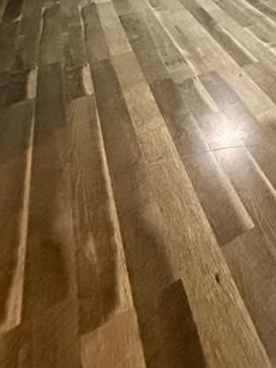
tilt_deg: -9.7
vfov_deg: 39.8
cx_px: 310
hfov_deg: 34.6
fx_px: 372
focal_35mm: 35
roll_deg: -1.1
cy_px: -61
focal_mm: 2.22
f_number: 2.2
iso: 800
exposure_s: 1/60
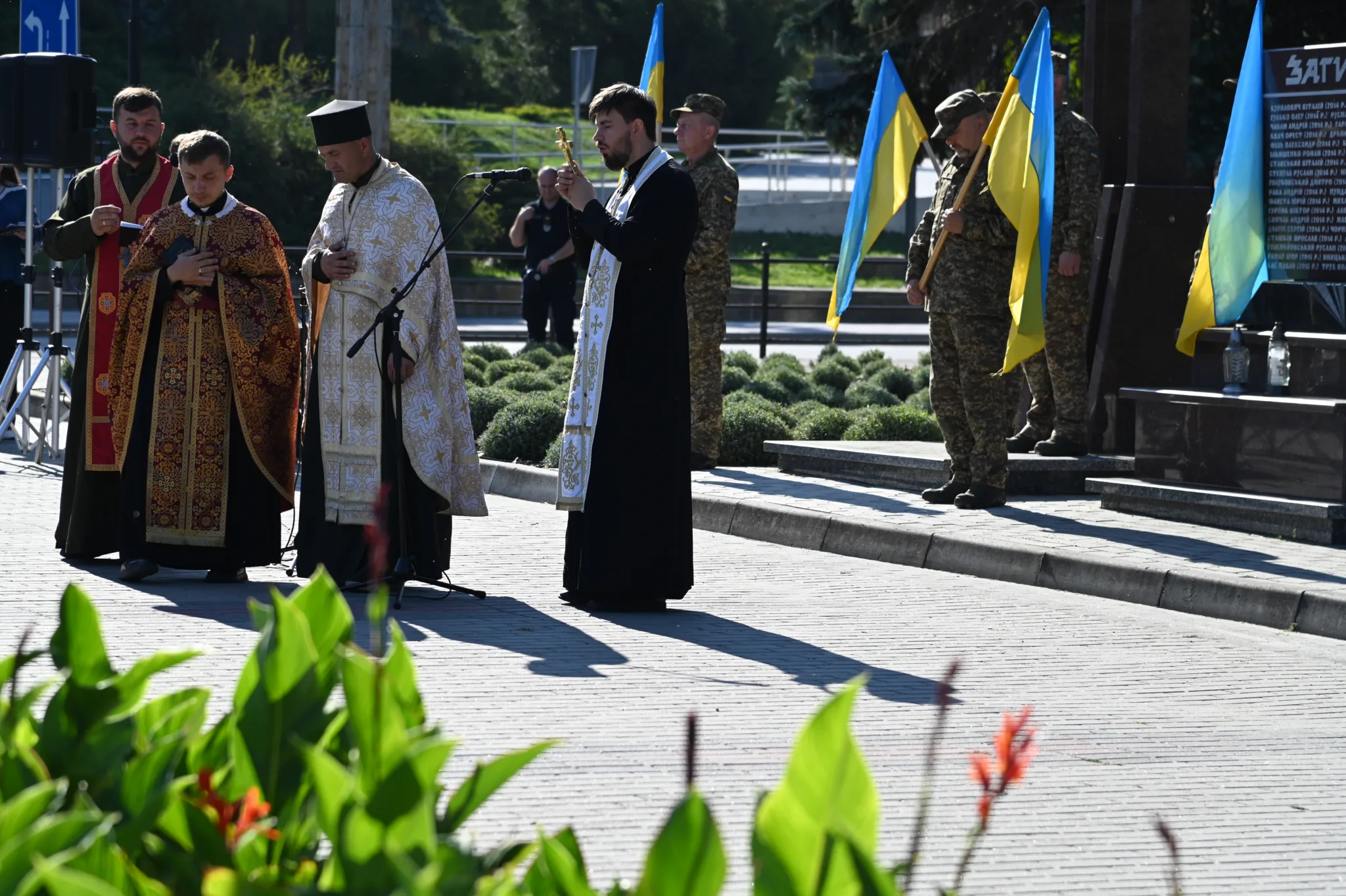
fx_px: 4484
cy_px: 448
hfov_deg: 17.1
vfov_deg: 11.4
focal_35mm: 120
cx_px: 673
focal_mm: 120
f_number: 5.6
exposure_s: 1/500
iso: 180
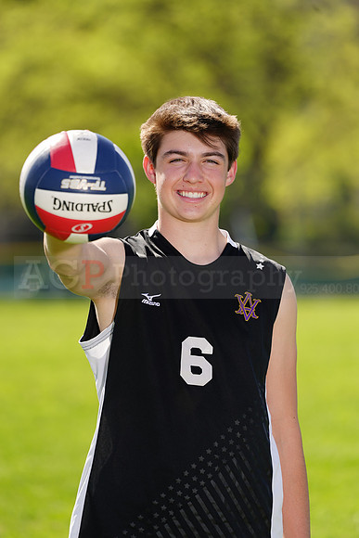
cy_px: 269
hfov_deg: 4.1
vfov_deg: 6.1
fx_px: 5067
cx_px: 180
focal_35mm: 339
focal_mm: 339
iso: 64
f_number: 6.3
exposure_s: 1/200
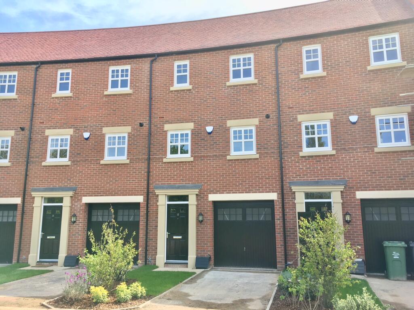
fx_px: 347
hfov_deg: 61.7
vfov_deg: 48.2
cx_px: 207
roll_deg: +0.4
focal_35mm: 29
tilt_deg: +10.6
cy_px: 155
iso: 25
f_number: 2.2
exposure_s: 1/264
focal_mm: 4.15
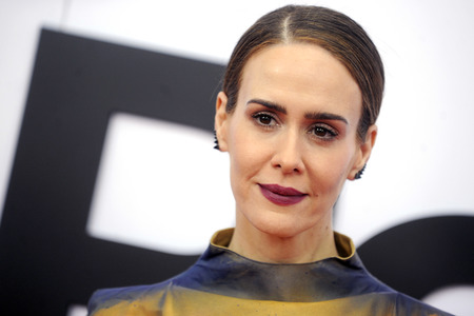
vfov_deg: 6.9
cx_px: 237
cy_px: 158
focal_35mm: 200
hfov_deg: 10.3
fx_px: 2633
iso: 1600
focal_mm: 200
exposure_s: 1/640
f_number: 4
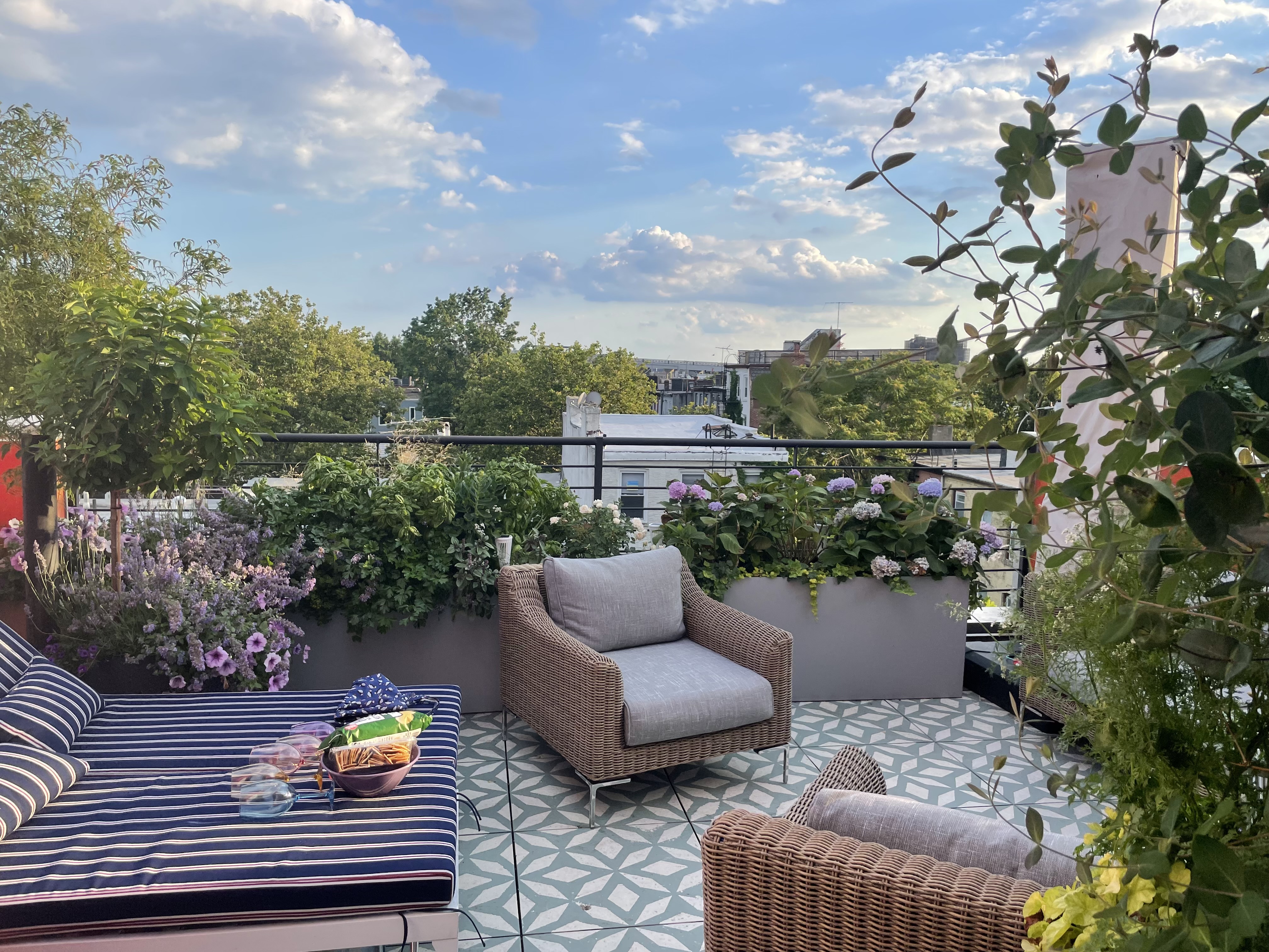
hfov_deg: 67.3
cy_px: 476
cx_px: 634
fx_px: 953
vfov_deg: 53.1
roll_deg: -0.9
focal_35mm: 26
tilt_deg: -5.1
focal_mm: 4.2
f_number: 1.6
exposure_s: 1/1435
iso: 32
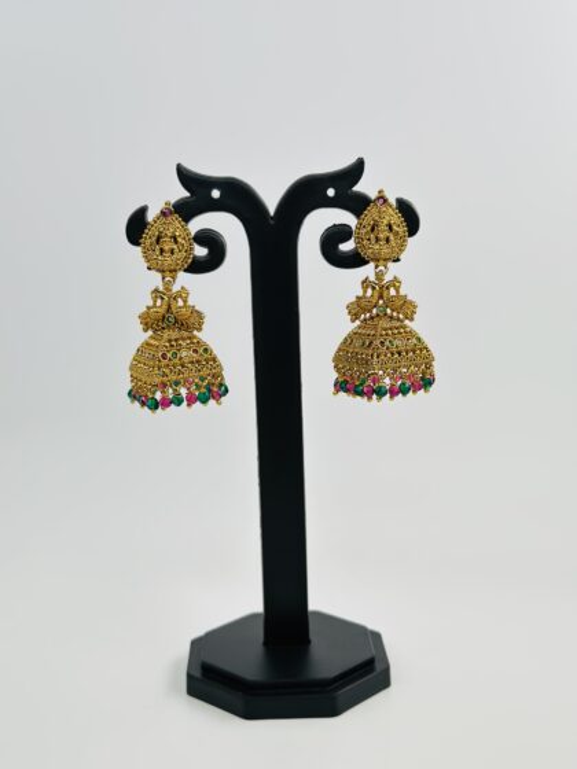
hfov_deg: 30.3
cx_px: 288
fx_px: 1067
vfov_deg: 39.7
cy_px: 384
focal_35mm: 48
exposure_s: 1/1453
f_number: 1.78
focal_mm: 6.86
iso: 80
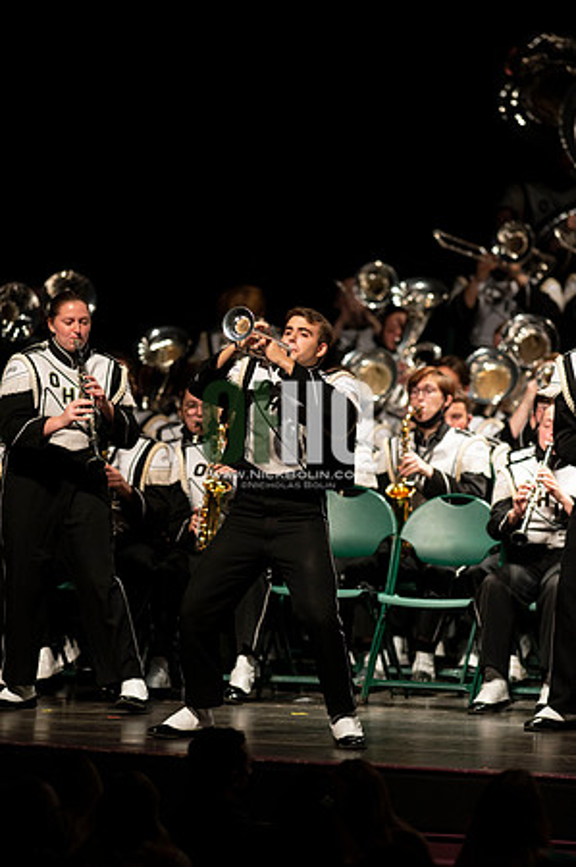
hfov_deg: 4.6
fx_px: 7216
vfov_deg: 6.9
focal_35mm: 300
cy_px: 434
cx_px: 288
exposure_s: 1/500
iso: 3200
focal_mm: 300
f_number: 2.8
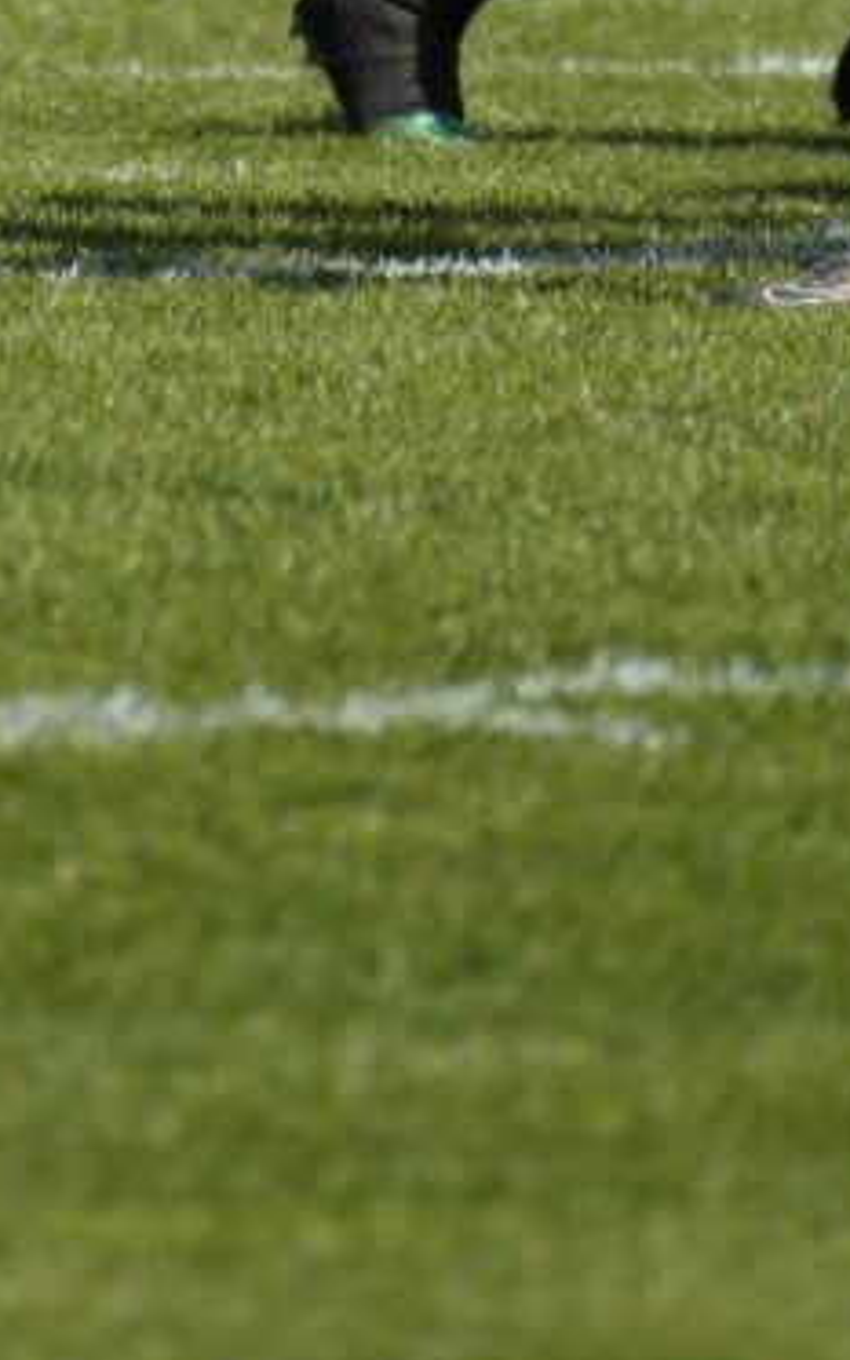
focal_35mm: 1469
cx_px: 279
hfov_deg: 0.9
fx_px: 54469
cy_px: -423
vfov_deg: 1.4
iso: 500
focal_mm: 350
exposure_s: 1/1600
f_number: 6.3
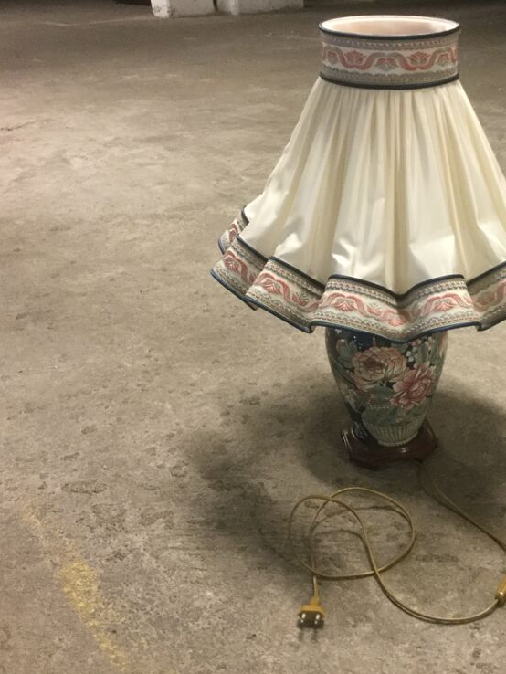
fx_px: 818
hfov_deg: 33.7
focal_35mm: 42
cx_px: 377
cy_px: 341
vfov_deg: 44.8
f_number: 2.4
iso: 200
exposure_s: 1/20
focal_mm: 3.3
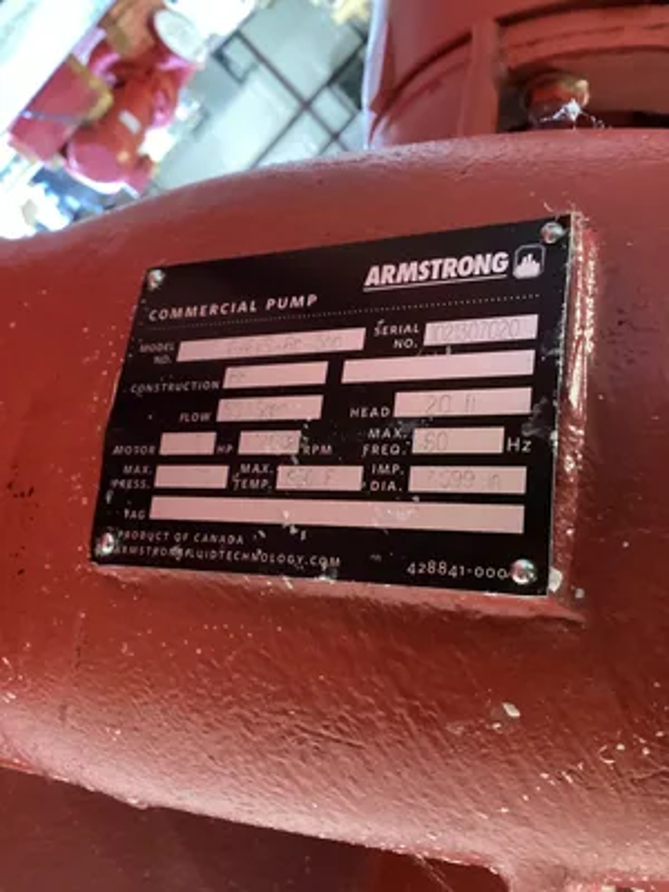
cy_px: 446
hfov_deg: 45.4
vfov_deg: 58.4
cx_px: 334
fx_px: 799
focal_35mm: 31
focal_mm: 3.3
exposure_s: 1/15
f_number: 2.4
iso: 800
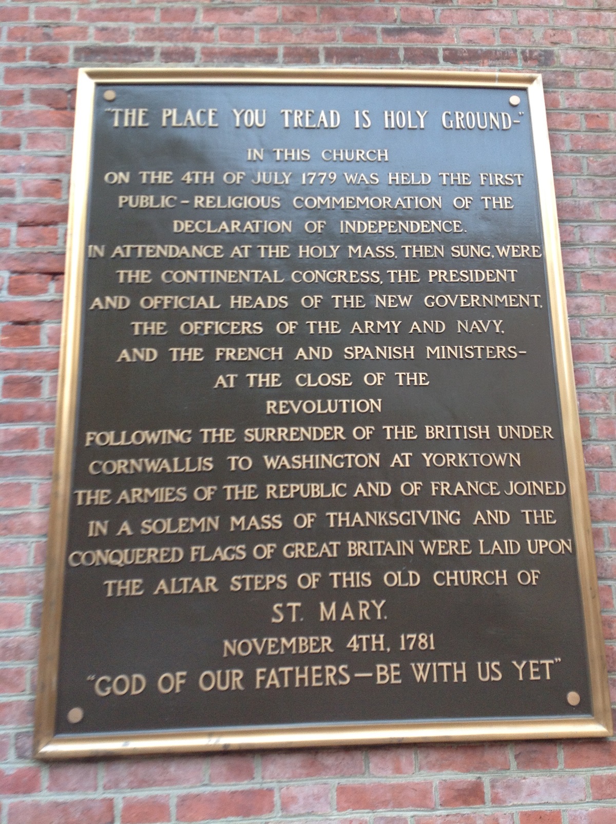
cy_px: 412
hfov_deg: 40.6
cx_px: 308
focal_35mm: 35
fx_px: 832
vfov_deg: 52.7
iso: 80
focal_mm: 4.28
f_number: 2.4
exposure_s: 1/120
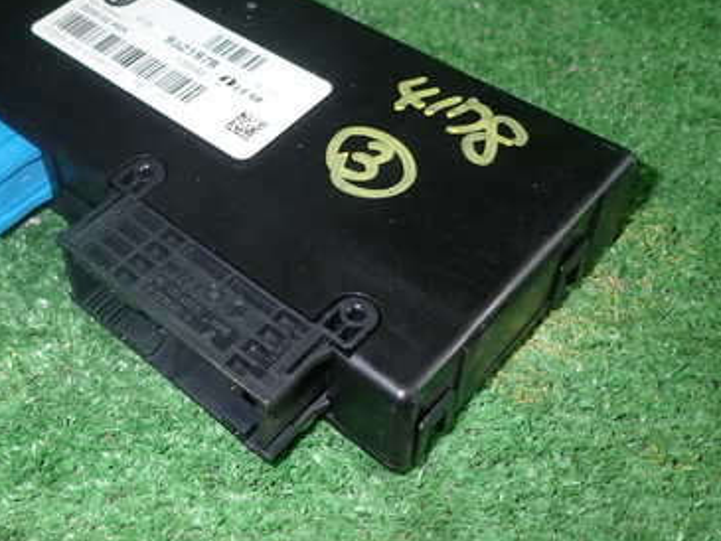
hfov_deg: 40.2
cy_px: 184
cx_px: 192
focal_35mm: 46
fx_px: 958
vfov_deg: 31.3
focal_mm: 5.05
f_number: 6.3
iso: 200
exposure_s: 1/30
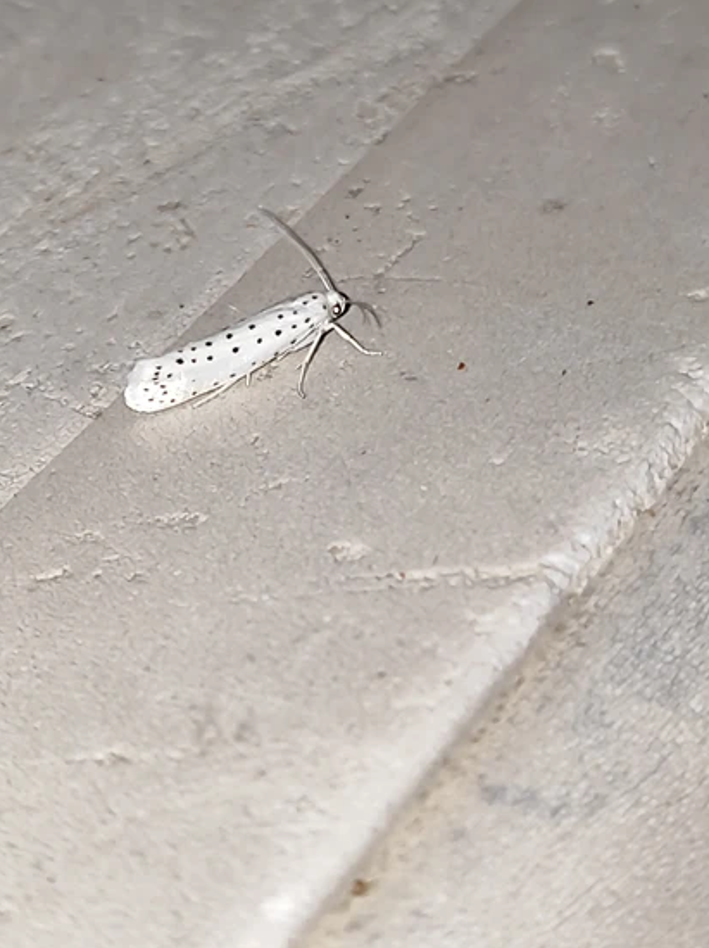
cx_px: 316
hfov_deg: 49.6
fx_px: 766
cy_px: 454
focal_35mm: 28
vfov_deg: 63.5
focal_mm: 5.89
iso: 669
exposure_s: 1/50
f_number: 1.89
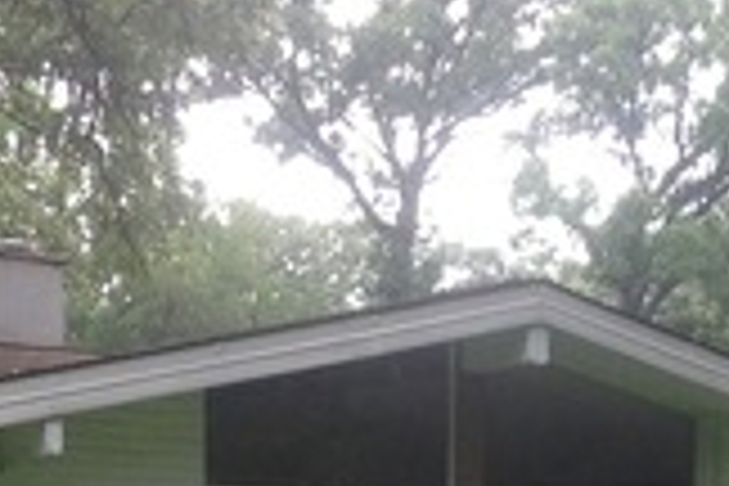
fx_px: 2916
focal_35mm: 144
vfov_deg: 9.1
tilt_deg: -4.9
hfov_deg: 14.1
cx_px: 616
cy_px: 868
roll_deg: -0.3
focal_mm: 4.28
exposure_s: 1/174
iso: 50
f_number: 2.4
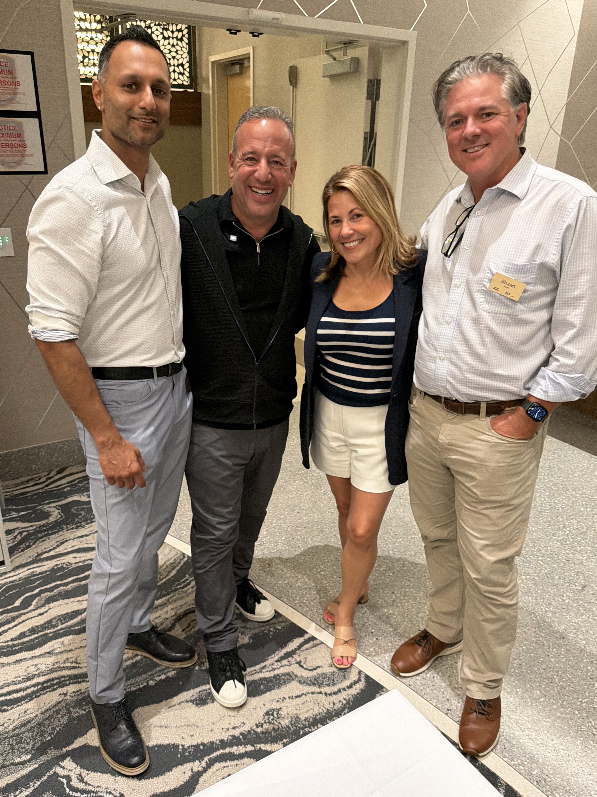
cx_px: 287
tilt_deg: -23.3
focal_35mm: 27
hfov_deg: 51.3
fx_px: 621
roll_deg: -0.6
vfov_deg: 65.3
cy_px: 421
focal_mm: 6.76
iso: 1250
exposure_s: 1/100
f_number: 1.78
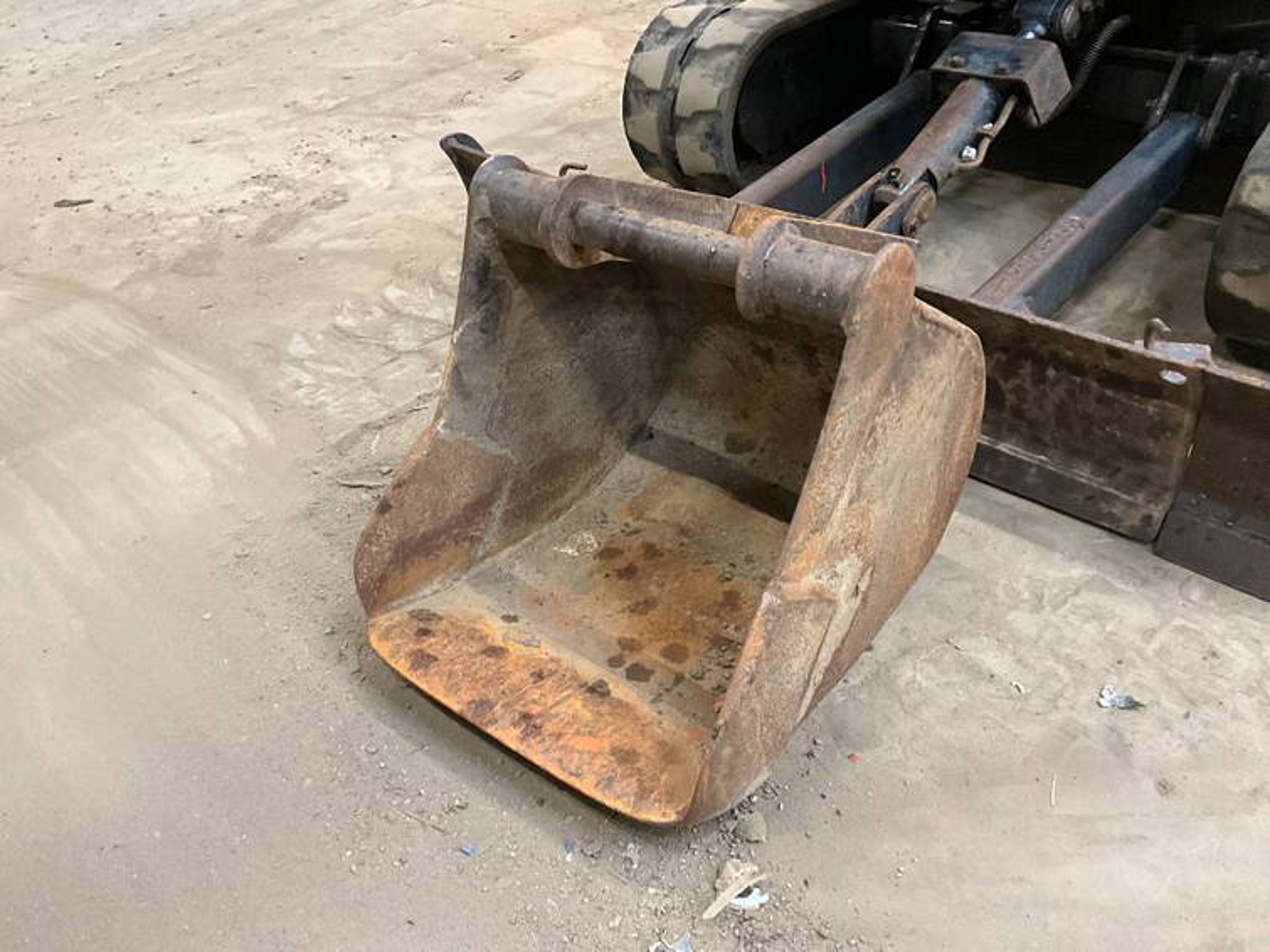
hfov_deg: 61.7
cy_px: 476
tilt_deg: -35.6
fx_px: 1064
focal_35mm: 29
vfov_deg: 48.2
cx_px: 635
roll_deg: +4.5
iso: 320
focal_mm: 3
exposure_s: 1/47
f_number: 1.8
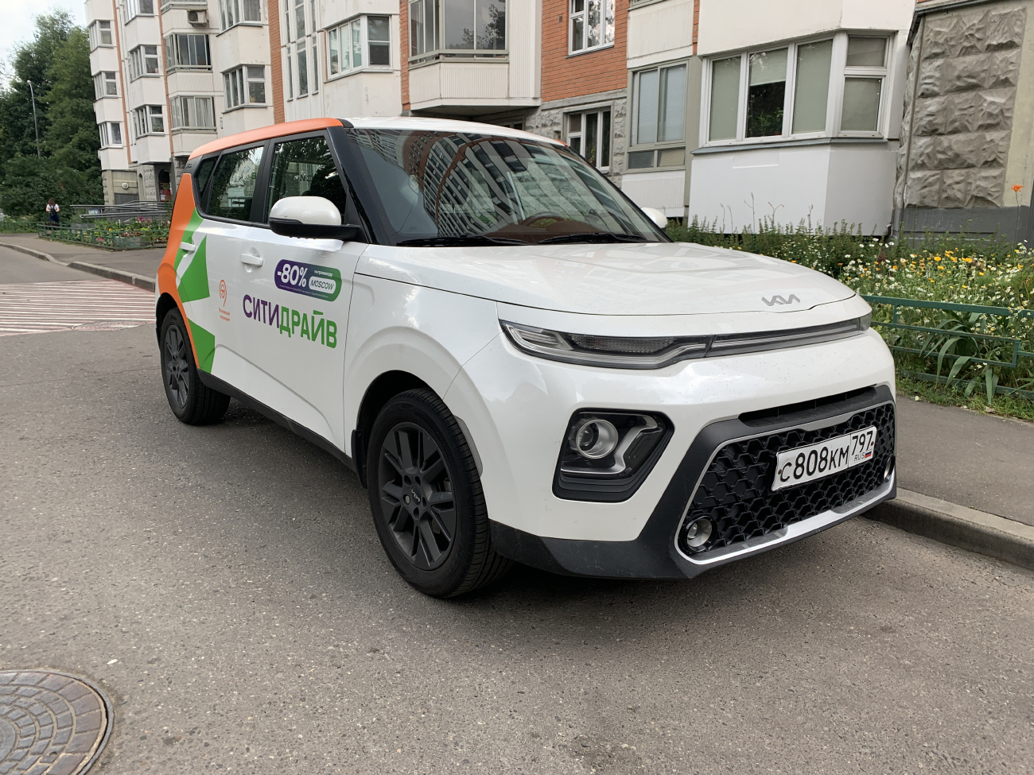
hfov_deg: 67.3
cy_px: 388
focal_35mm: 26
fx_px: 777
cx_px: 517
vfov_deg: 53.1
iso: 25
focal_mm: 4.25
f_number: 1.8
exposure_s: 1/274
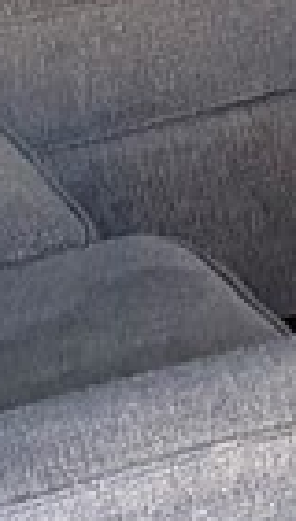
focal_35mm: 205
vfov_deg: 10.3
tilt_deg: -15.5
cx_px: 1099
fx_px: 2842
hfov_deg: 5.4
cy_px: -133
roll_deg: +1.0
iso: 400
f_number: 1.6
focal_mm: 5.96
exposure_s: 1/60
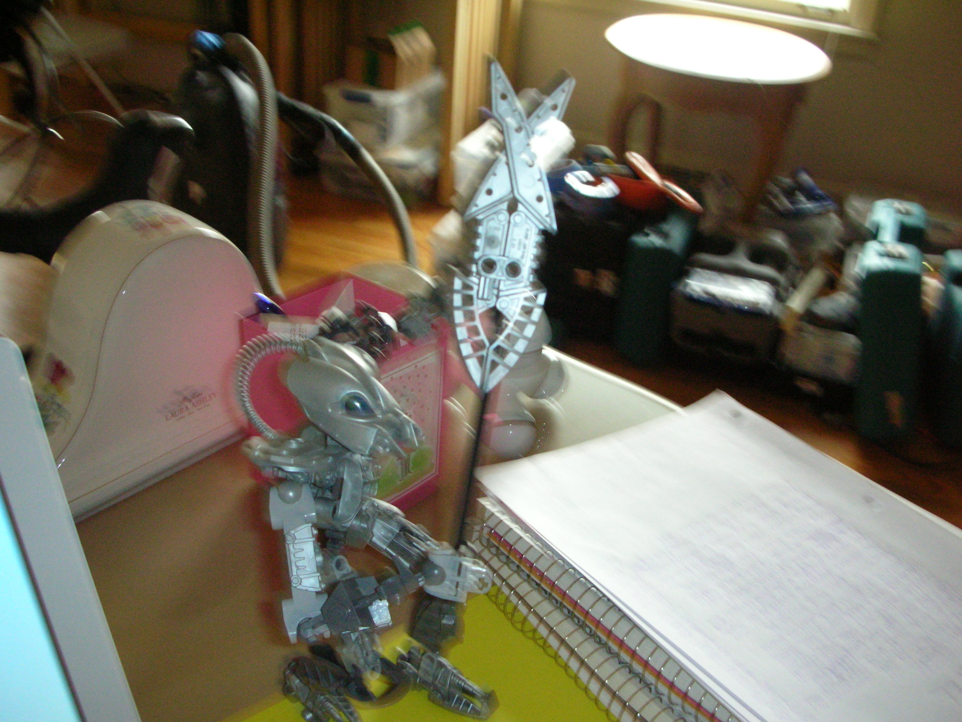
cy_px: 361
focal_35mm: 35
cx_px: 481
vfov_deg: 40.7
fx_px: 973
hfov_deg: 52.6
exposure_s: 1/15.7
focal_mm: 5.8
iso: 200
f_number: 3
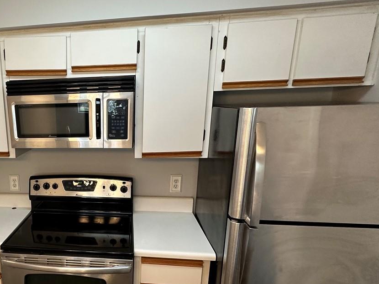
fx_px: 296
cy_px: 178
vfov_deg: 50.8
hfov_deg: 60.2
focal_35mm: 27
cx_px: 77
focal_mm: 2.22
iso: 200
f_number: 2.2
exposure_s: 1/60
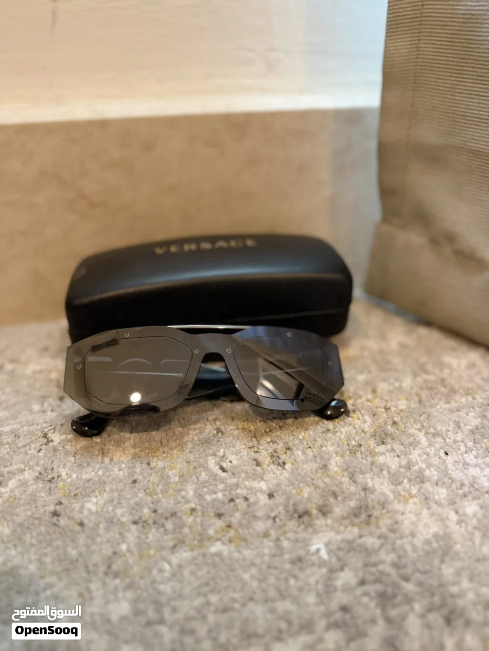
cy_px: 326
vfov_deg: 71.6
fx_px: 452
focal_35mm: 24
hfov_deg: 56.8
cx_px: 244
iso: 640
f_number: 1.78
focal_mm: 6.76
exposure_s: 1/60
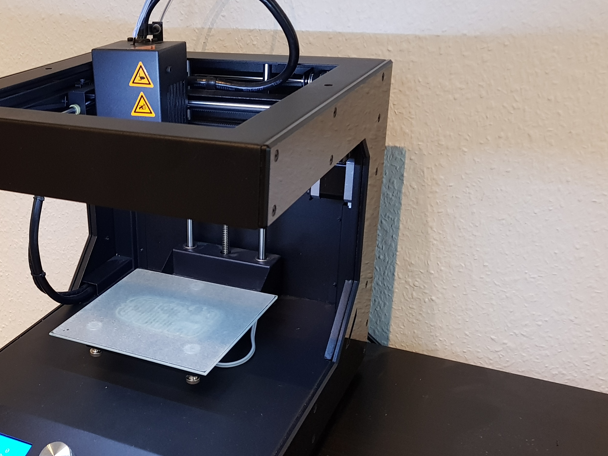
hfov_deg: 43.4
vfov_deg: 34.2
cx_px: 153
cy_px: 280
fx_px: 738
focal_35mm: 42
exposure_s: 1/16
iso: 200
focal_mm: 4.2
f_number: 1.7
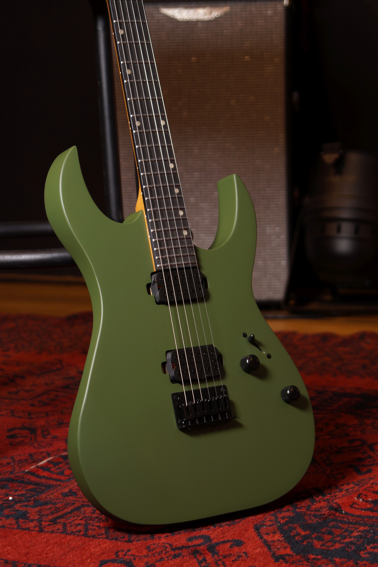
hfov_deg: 15.2
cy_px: 284
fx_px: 1417
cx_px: 189
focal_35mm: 90
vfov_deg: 22.6
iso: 100
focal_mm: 60
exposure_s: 1/13
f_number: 5
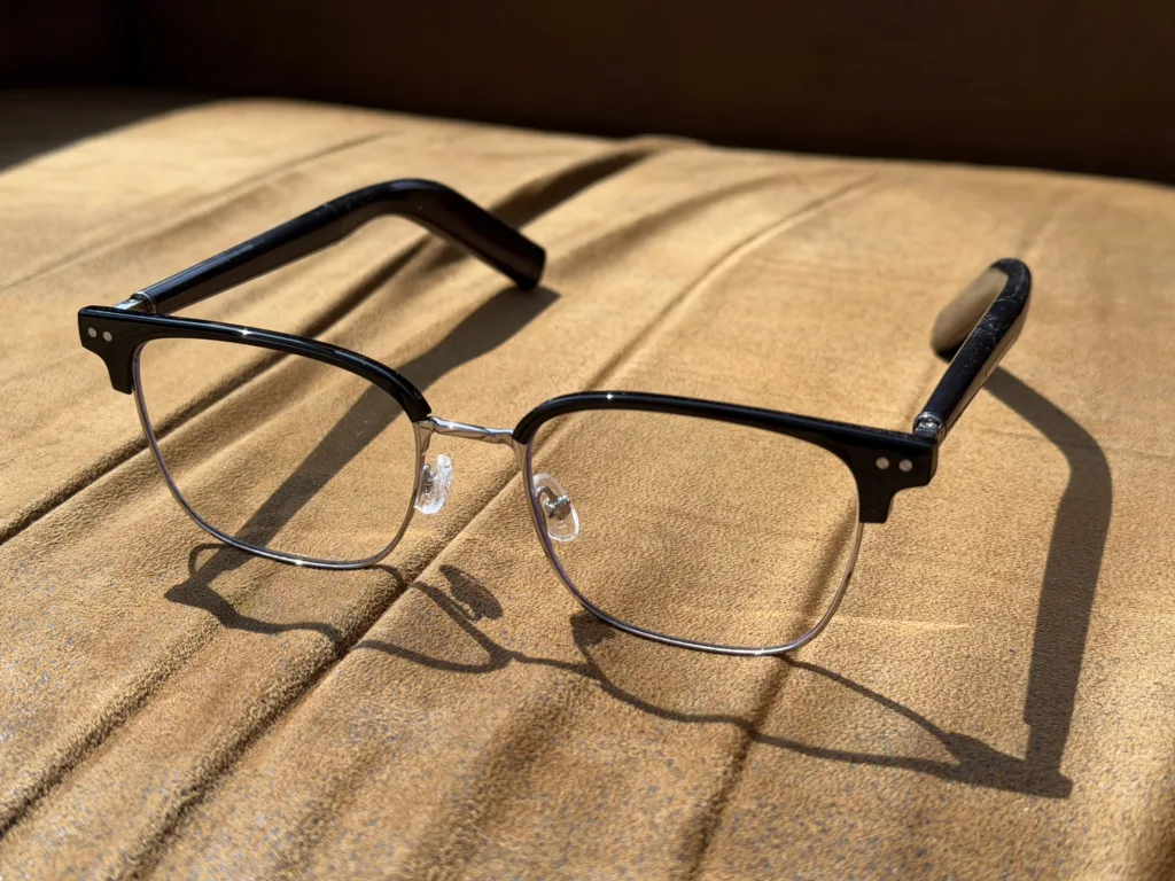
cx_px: 588
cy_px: 440
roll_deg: -0.1
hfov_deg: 39.7
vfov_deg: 30.3
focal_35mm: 48
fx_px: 1629
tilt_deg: -25.4
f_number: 1.78
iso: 64
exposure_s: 1/463
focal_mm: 6.76
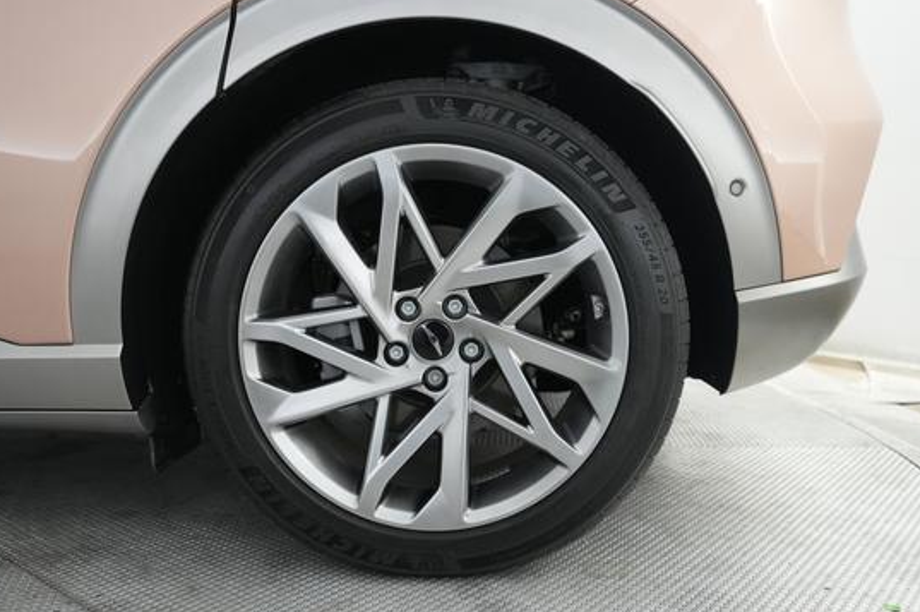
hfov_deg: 60.3
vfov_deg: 42.2
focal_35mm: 31
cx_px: 444
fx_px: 791
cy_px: 338
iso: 4000
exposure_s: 1/160
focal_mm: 26
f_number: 2.8
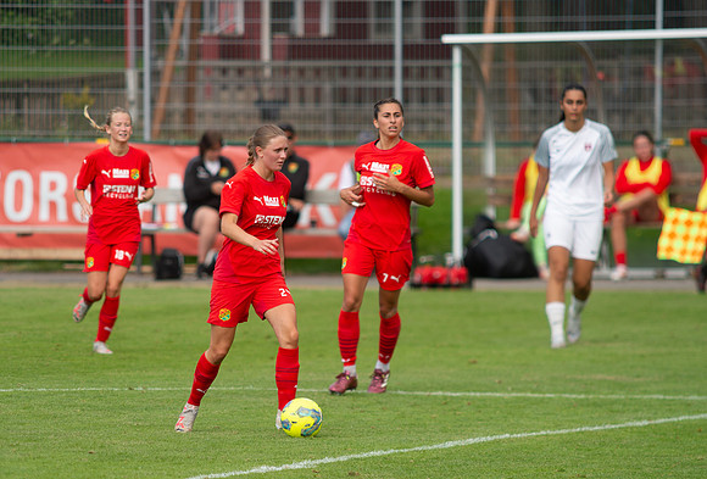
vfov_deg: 2.6
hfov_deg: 3.9
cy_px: 294
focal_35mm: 528
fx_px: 10416
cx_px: 262
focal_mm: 420
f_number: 4
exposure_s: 1/1250
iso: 250
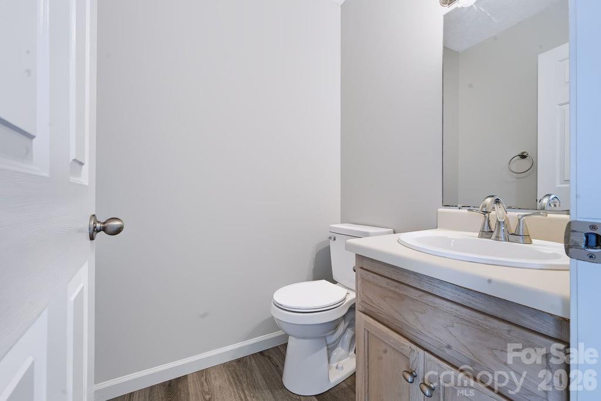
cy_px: 200
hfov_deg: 104.2
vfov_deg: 81.2
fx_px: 234
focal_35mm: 14
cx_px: 300
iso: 640
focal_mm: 14
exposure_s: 1/10
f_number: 8
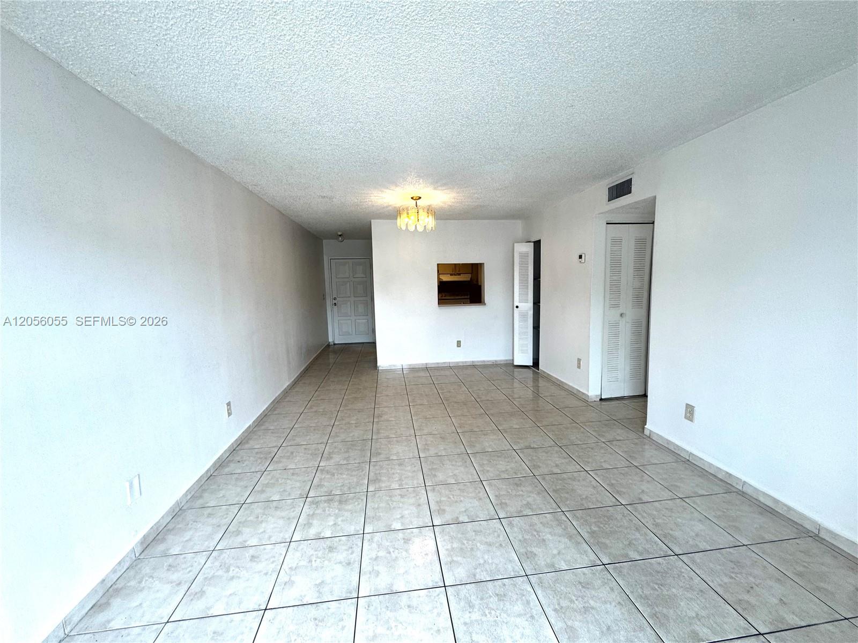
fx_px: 347
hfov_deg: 102.1
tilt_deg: -6.0
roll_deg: +1.9
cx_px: 429
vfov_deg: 85.7
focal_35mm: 14
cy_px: 322
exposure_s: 1/120
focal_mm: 2.22
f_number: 2.2
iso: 100
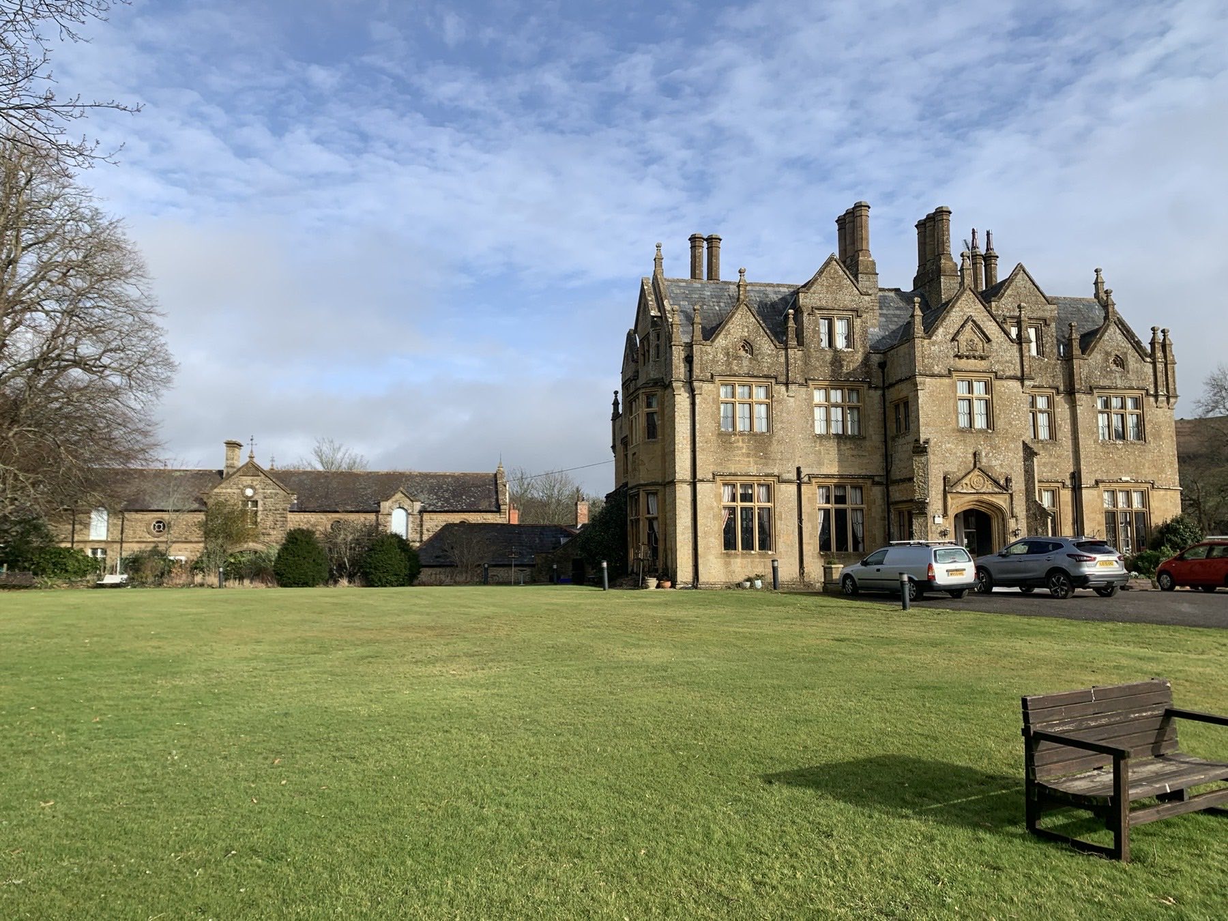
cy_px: 460
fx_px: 922
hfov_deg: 67.3
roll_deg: +0.8
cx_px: 614
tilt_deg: +6.8
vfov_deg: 53.1
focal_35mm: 26
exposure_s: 1/2364
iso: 25
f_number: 1.8
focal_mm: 4.25
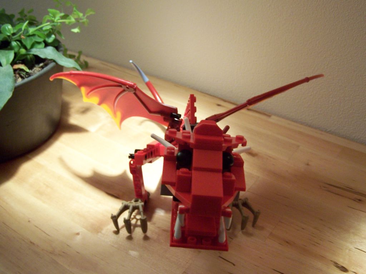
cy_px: 137
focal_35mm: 38
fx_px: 402
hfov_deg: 49.0
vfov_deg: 37.7
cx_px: 183
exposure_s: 1/8
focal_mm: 6.3
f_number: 2.8
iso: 140
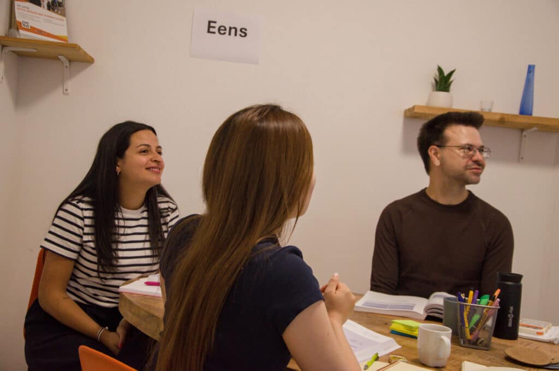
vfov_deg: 28.0
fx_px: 744
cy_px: 186
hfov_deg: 41.2
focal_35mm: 48
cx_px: 280
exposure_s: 1/100
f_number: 4.5
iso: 1000
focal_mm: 32
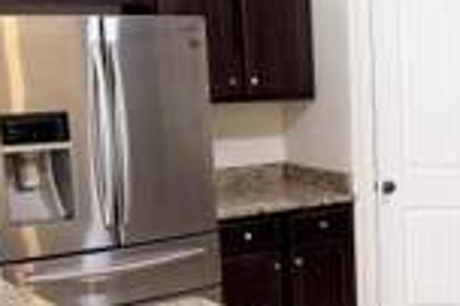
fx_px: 1008
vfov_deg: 17.1
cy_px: 241
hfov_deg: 23.9
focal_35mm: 79
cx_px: 518
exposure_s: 1/60
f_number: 1.78
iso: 160
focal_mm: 6.76
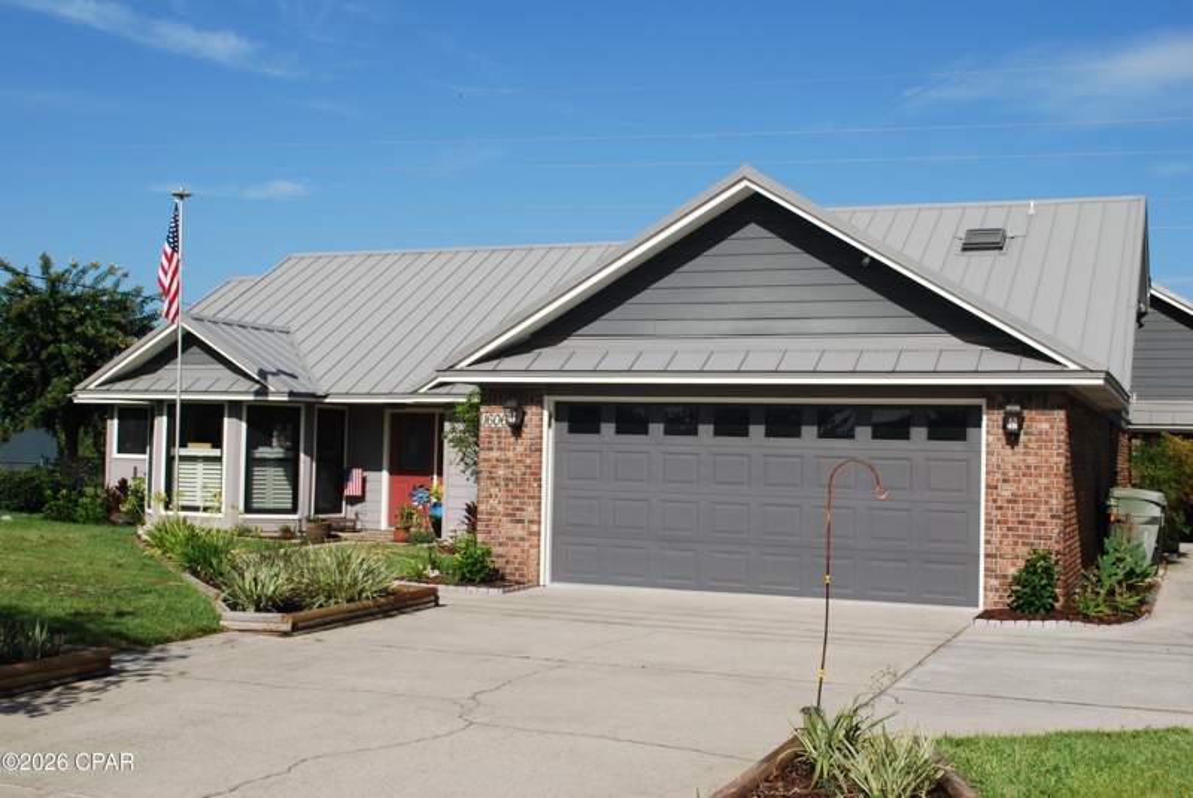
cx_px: 596
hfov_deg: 44.9
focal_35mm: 44
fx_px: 1443
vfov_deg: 30.9
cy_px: 399
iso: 100
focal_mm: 29
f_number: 8
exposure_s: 1/250
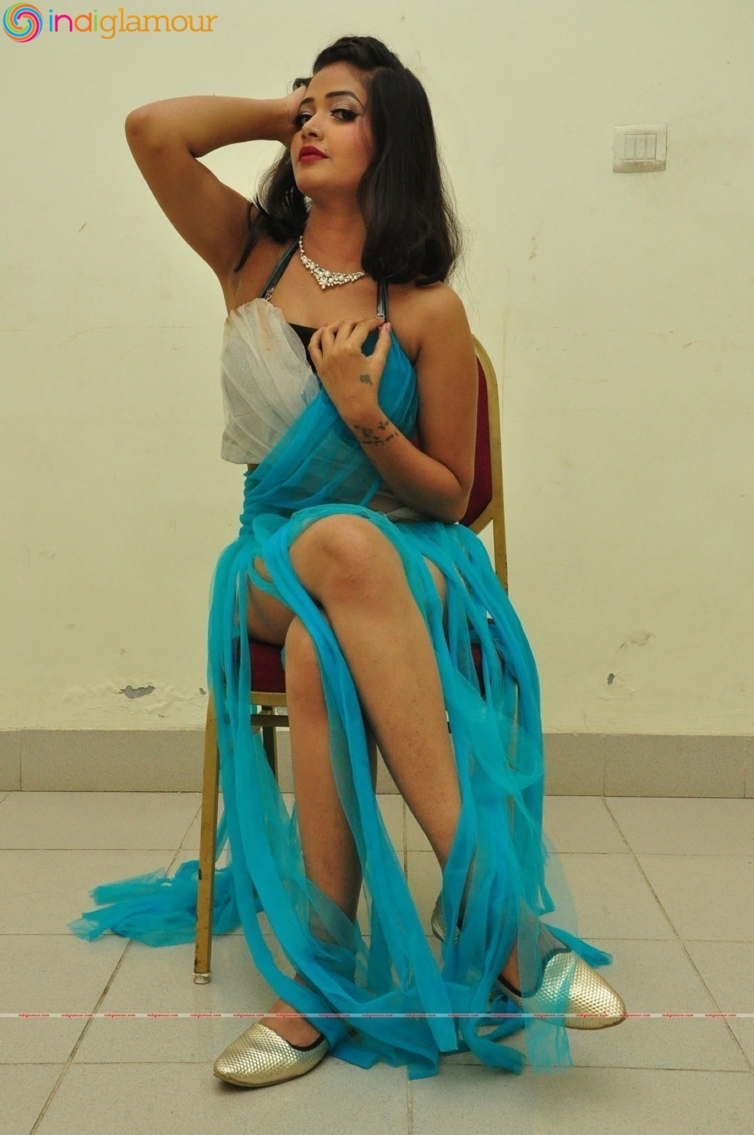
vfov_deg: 46.5
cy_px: 568
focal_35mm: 42
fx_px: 1323
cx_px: 377
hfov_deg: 31.8
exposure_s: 1/125
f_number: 8
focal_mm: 28
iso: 1600
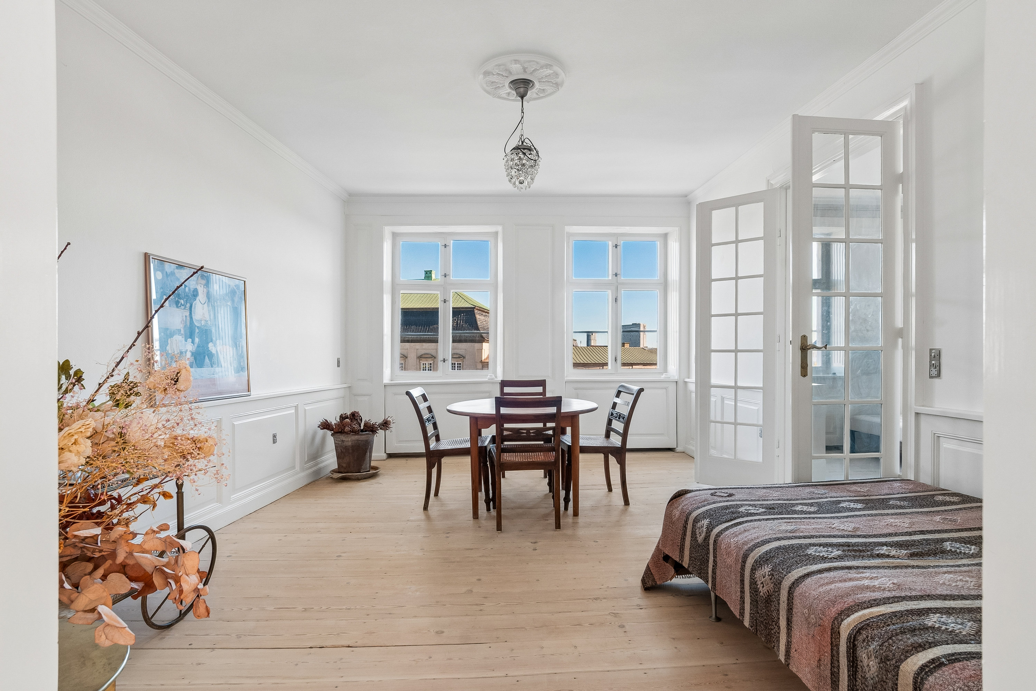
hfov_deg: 90.0
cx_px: 518
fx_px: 518
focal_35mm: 18
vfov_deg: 67.4
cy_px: 346
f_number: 10
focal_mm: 12
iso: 200
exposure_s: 1/20
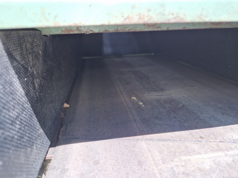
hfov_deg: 73.9
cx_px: 119
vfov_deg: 58.9
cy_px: 89
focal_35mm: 23
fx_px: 158
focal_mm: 5.4
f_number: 1.8
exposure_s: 1/192
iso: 50
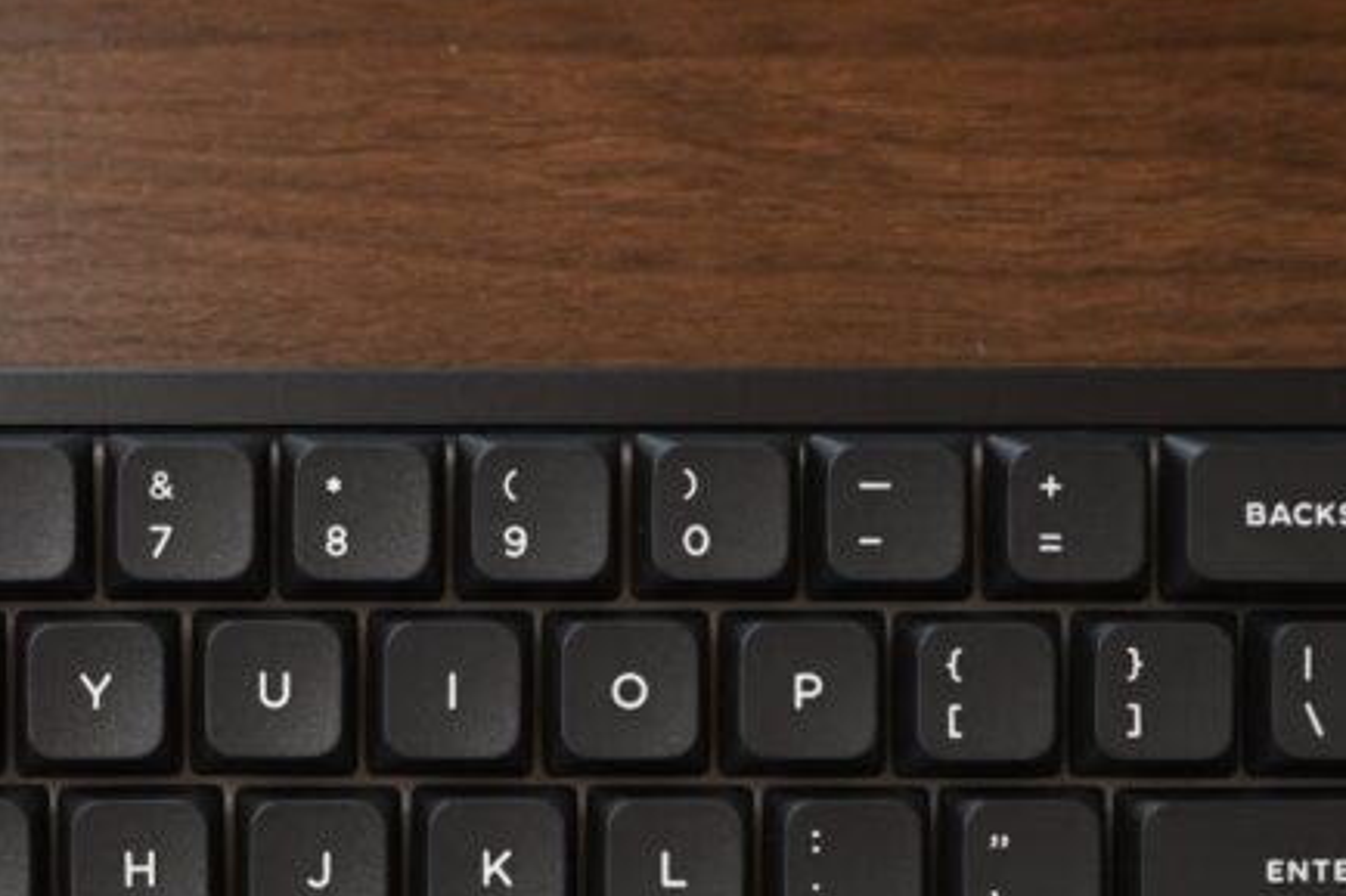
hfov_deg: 23.6
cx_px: 292
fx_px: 3177
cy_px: 873
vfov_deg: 15.8
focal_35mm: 85
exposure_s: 1/60
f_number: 2.5
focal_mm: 24
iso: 640
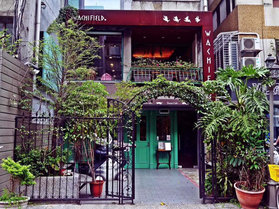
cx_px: 140
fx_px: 274
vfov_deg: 41.8
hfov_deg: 54.0
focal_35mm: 34
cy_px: 104
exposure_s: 1/100
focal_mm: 17
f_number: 4.5
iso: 160
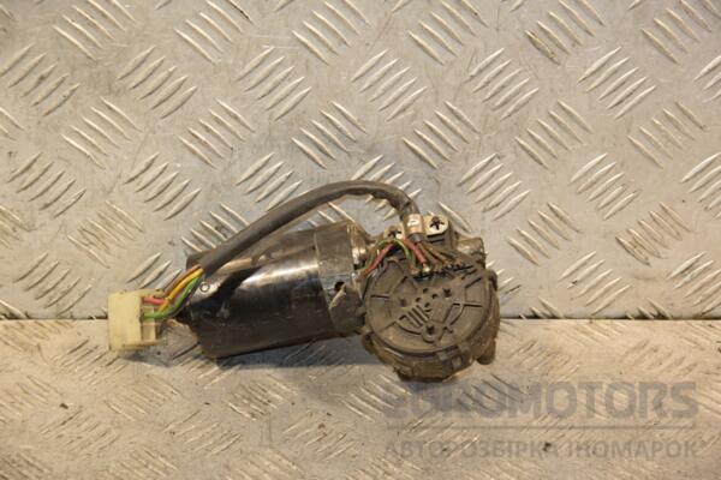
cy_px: 240
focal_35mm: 99
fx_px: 1983
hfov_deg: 20.6
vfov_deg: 13.8
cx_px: 360
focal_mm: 66
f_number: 5.3
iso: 800
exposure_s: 1/125
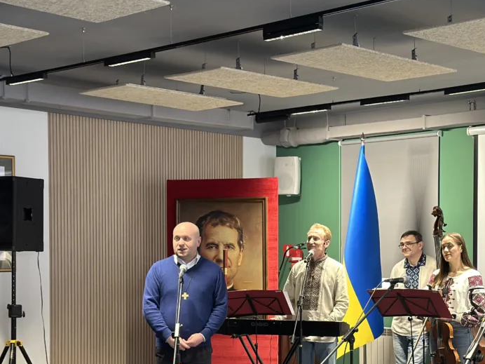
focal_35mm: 71
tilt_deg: -0.7
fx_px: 995
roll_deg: +0.3
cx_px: 292
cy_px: 266
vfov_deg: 20.6
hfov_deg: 27.3
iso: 320
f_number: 1.78
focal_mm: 6.86
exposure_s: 1/60
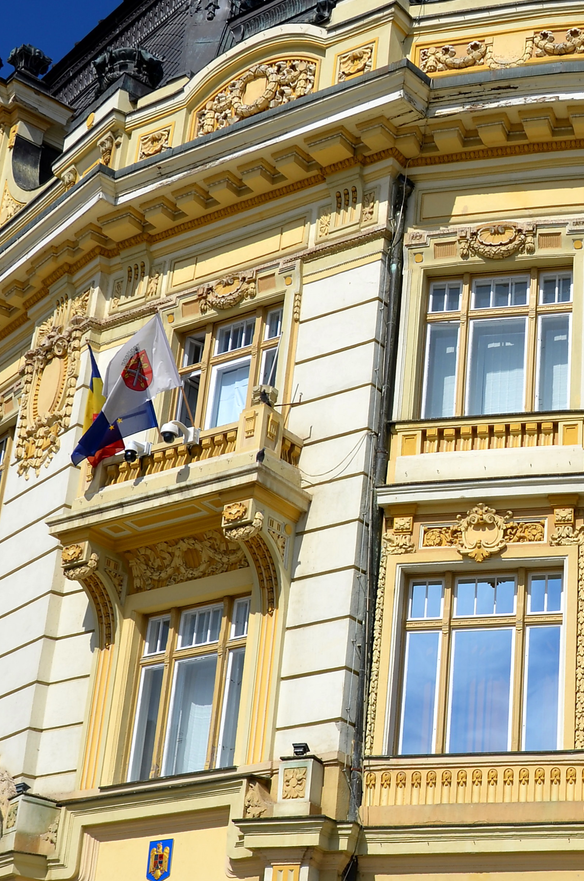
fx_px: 1637
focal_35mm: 67
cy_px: 536
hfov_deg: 19.7
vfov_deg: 30.0
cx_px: 554
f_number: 10
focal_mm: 22
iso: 100
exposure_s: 1/400
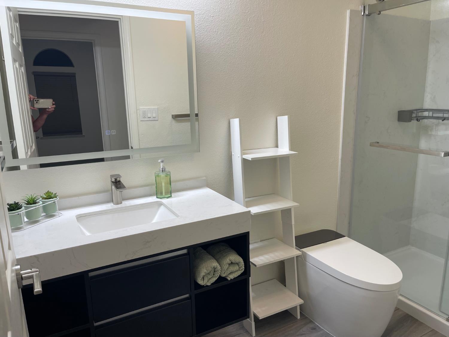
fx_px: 324
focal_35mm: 25
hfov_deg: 69.4
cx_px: 224
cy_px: 168
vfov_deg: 54.9
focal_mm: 5.1
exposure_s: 1/111
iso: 100
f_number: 1.6
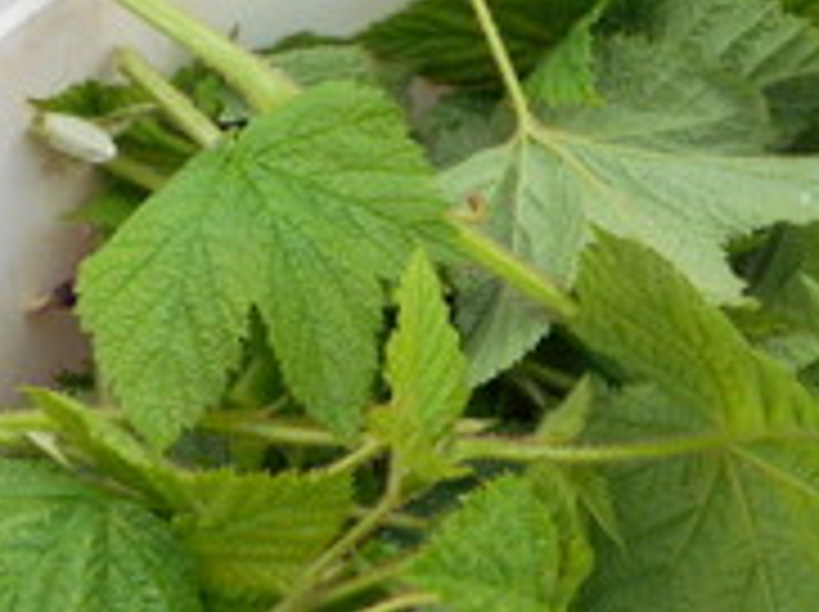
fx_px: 1559
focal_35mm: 66
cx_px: 580
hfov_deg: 29.1
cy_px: 594
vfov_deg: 21.5
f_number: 3.7
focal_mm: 4.5
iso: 80
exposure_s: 1/80
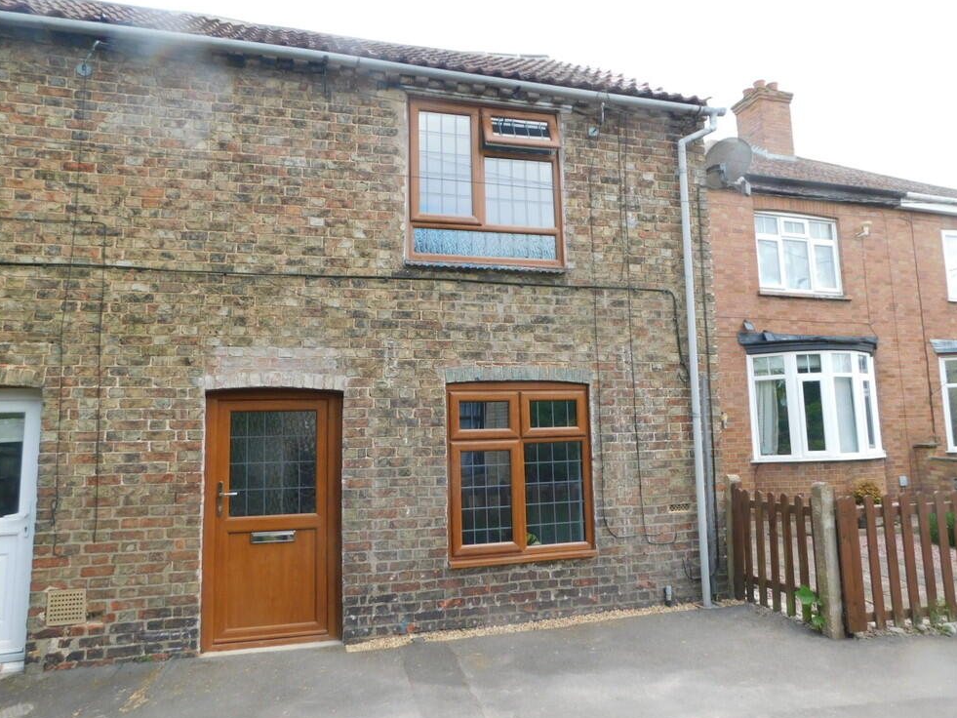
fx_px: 664
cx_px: 477
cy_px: 357
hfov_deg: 71.6
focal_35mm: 24
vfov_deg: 56.8
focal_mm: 4
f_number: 3
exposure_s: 1/250
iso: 125
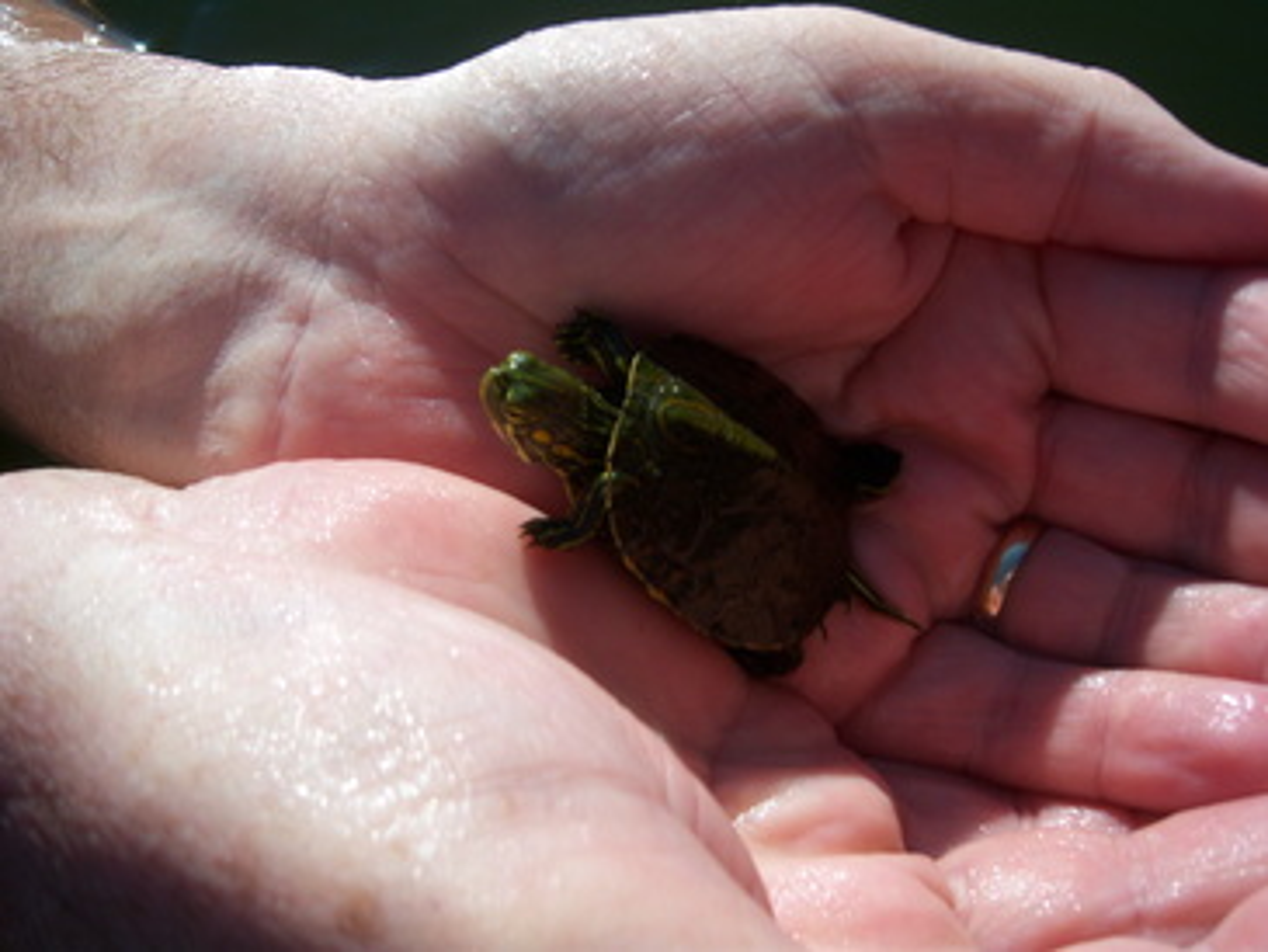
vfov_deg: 39.7
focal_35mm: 36
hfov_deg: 51.3
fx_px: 1319
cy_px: 476
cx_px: 634
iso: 80
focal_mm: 7.5
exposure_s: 1/800
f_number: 4.8
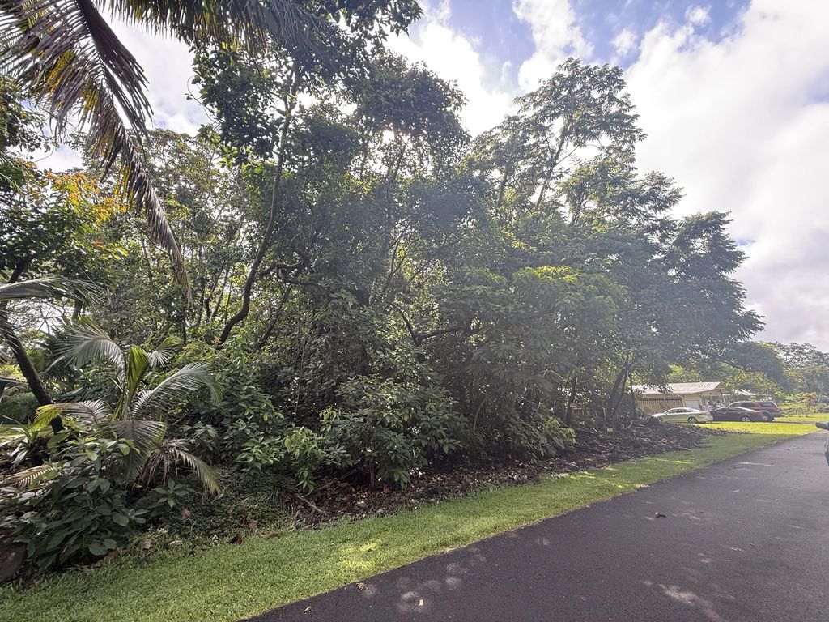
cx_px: 414
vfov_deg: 85.7
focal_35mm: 14
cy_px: 311
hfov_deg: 102.1
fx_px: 335
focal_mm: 2.22
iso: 64
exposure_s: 1/132
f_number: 2.2
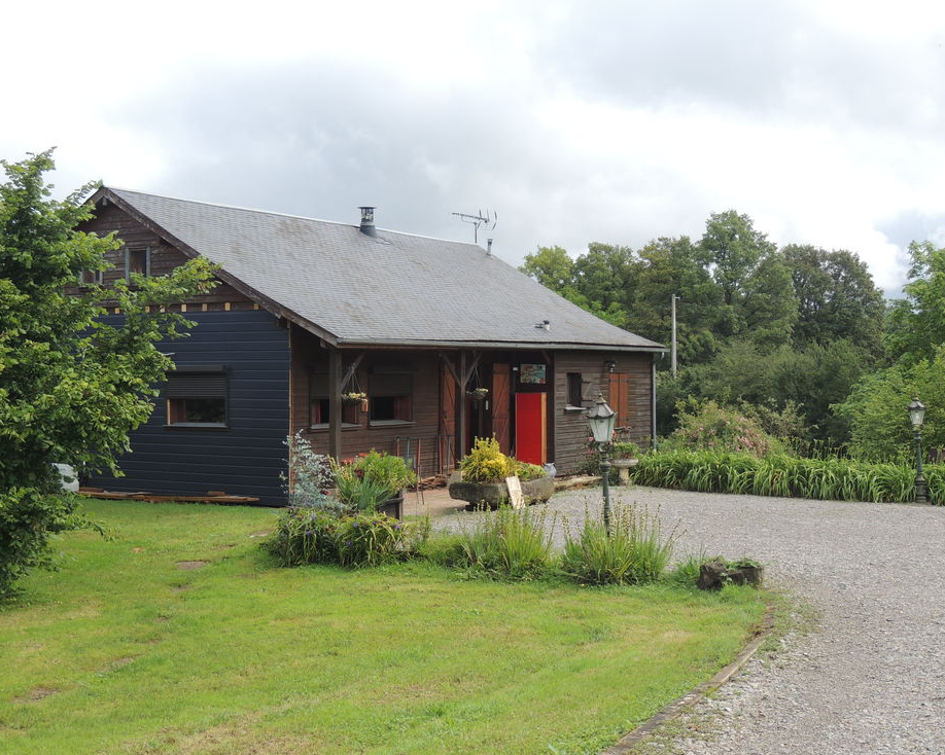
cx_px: 487
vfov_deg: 30.2
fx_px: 1398
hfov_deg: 37.3
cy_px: 385
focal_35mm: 50
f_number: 3.5
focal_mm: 8.3
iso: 100
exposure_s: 1/400
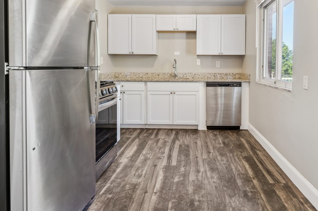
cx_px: 188
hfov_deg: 77.9
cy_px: 68
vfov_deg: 55.8
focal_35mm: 22
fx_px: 194
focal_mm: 16
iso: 50
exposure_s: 1/1.25
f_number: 11
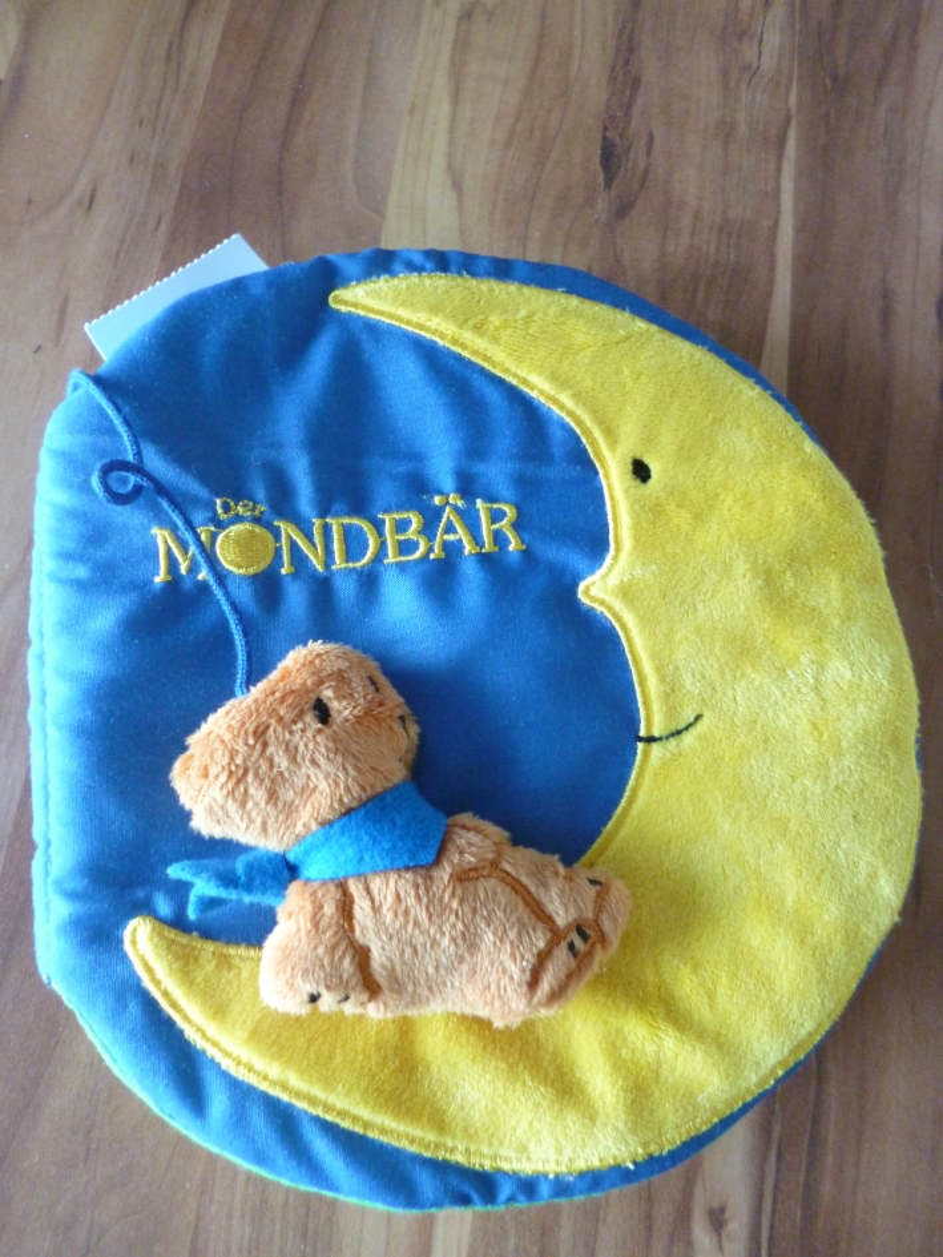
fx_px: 872
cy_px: 628
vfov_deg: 71.6
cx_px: 472
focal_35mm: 24
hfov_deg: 56.8
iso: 400
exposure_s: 1/20
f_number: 2.5
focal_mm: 4.3
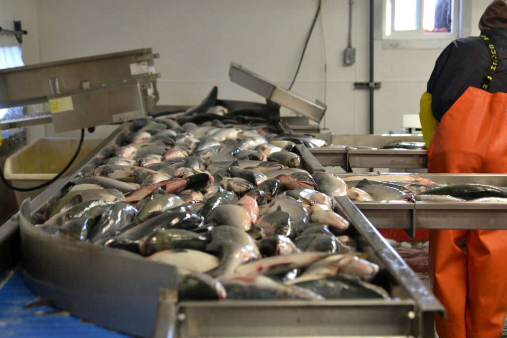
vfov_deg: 16.3
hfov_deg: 24.2
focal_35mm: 84
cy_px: 178
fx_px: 1183
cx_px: 248
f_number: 4.5
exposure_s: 1/80
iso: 400
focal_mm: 50
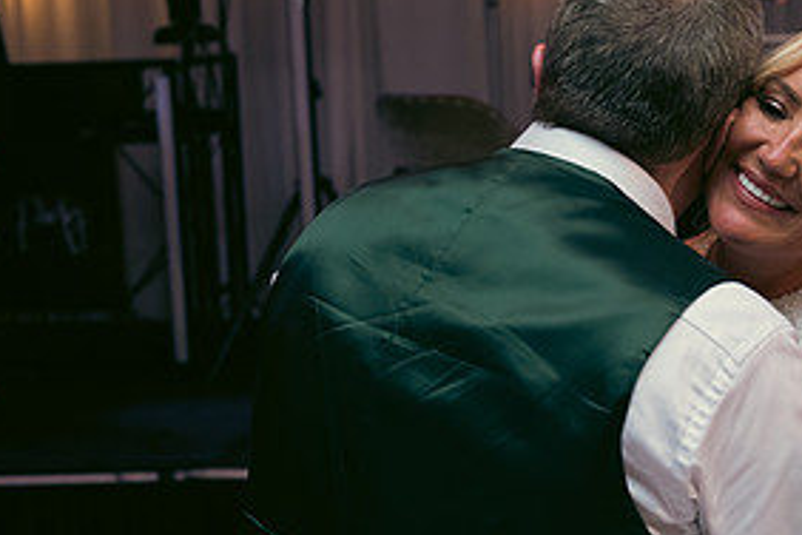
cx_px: 603
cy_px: 249
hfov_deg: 27.0
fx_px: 1648
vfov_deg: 18.4
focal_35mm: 74
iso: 800
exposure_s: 1/160
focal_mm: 36
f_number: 3.5
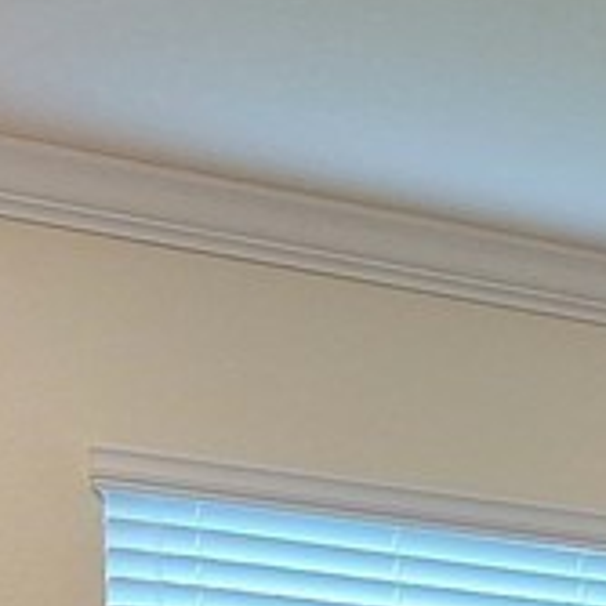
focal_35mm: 125
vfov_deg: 12.2
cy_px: 1248
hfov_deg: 12.8
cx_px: 1060
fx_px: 2476
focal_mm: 5.54
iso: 25
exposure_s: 1/120
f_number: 1.8
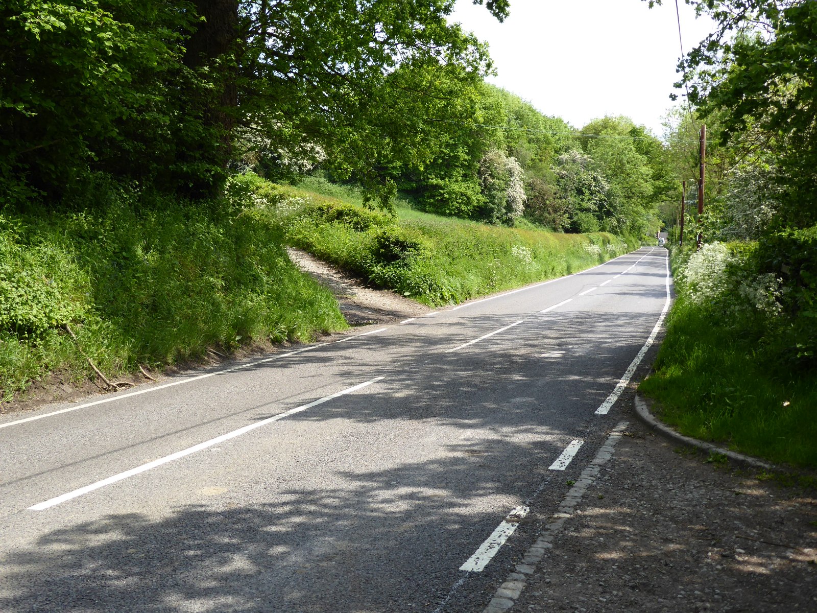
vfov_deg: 34.3
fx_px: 991
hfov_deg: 44.8
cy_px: 306
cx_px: 408
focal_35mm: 42
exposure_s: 1/250
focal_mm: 7.2
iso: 80
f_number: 3.8
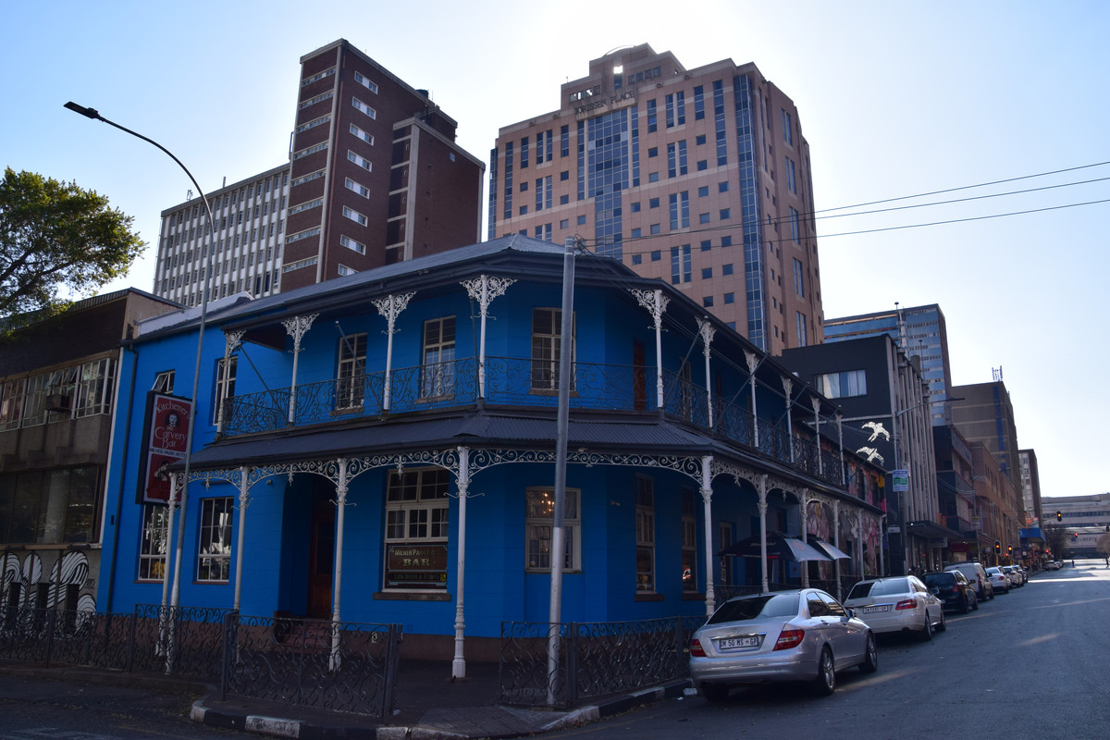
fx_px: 832
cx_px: 555
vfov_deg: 47.9
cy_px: 370
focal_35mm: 27
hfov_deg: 67.4
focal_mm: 18
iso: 400
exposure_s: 1/500
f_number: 11
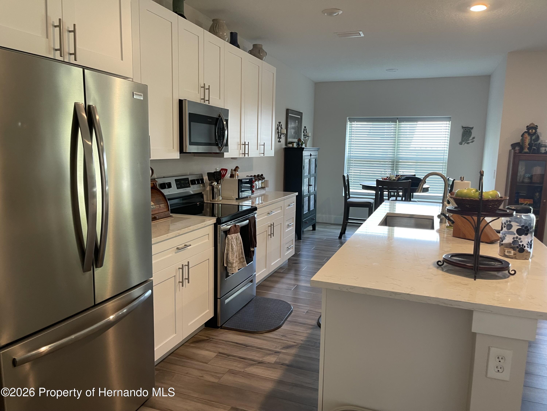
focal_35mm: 25
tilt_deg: -9.2
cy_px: 206
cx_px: 274
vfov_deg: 54.9
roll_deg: -0.9
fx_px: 395
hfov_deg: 69.4
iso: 125
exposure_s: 1/60
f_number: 1.6
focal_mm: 5.1
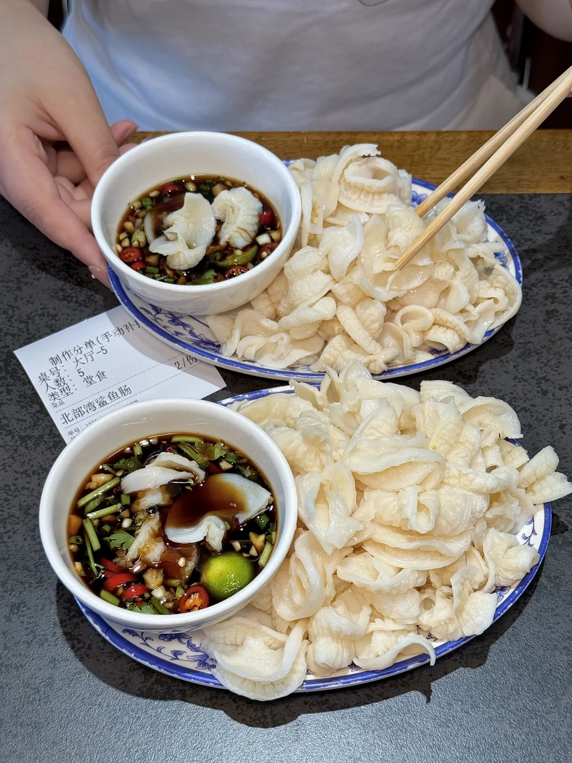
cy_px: 382
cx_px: 286
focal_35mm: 48
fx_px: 1058
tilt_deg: -56.4
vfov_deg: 39.7
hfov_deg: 30.3
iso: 64
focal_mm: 6.76
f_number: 1.78
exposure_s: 1/192
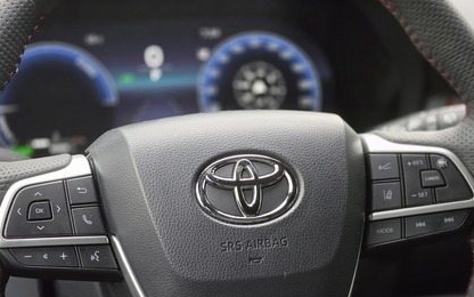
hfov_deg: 17.0
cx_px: 238
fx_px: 1589
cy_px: 178
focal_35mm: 123
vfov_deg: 10.6
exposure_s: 1/120
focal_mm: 18.6
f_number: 2.9
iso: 500
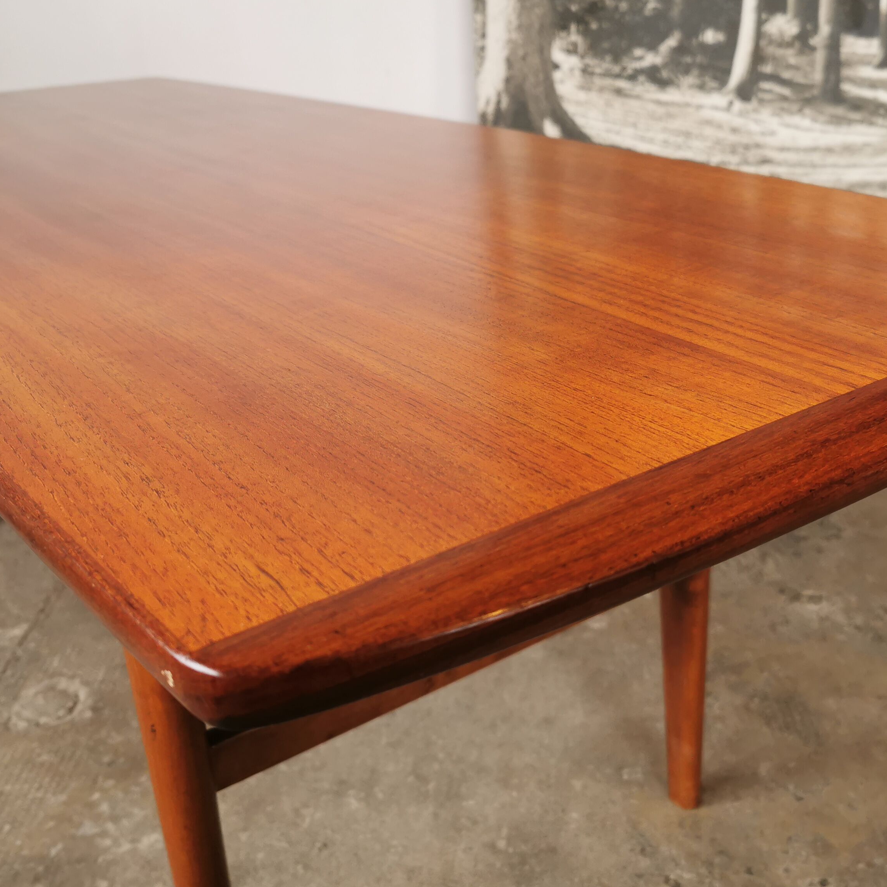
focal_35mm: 38
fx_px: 1102
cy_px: 402
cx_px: 536
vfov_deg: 43.8
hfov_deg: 43.6
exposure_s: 1/50
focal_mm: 5.56
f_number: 1.6
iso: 100
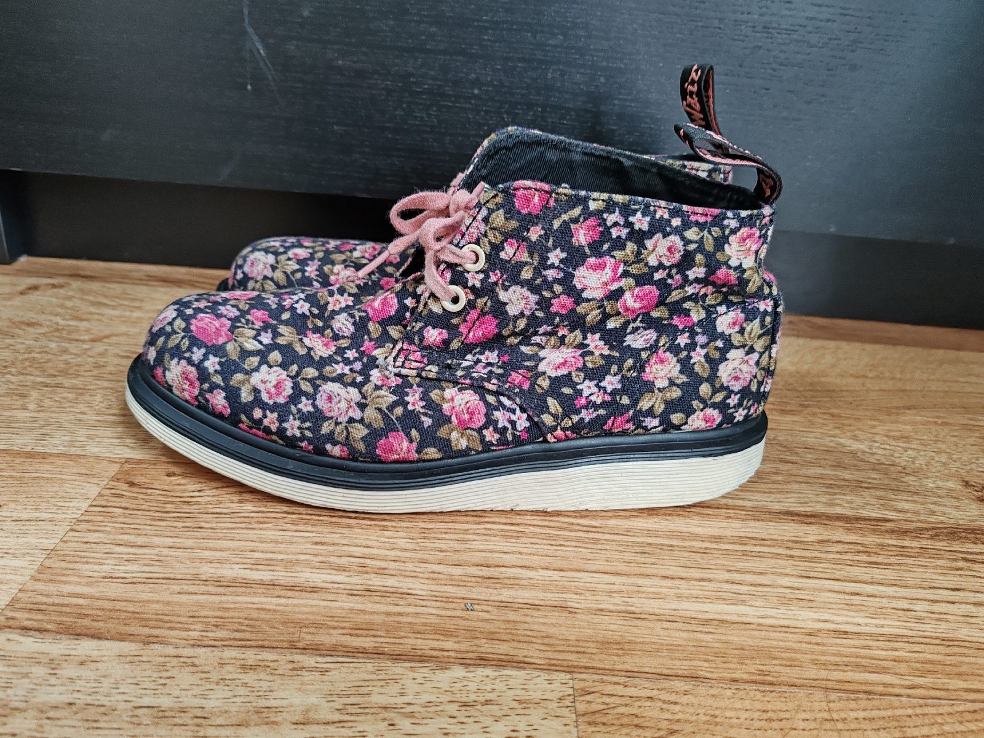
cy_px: 369
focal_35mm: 27
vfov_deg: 51.4
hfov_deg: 65.3
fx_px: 768
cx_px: 492
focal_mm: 6.12
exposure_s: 1/100
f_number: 1.9
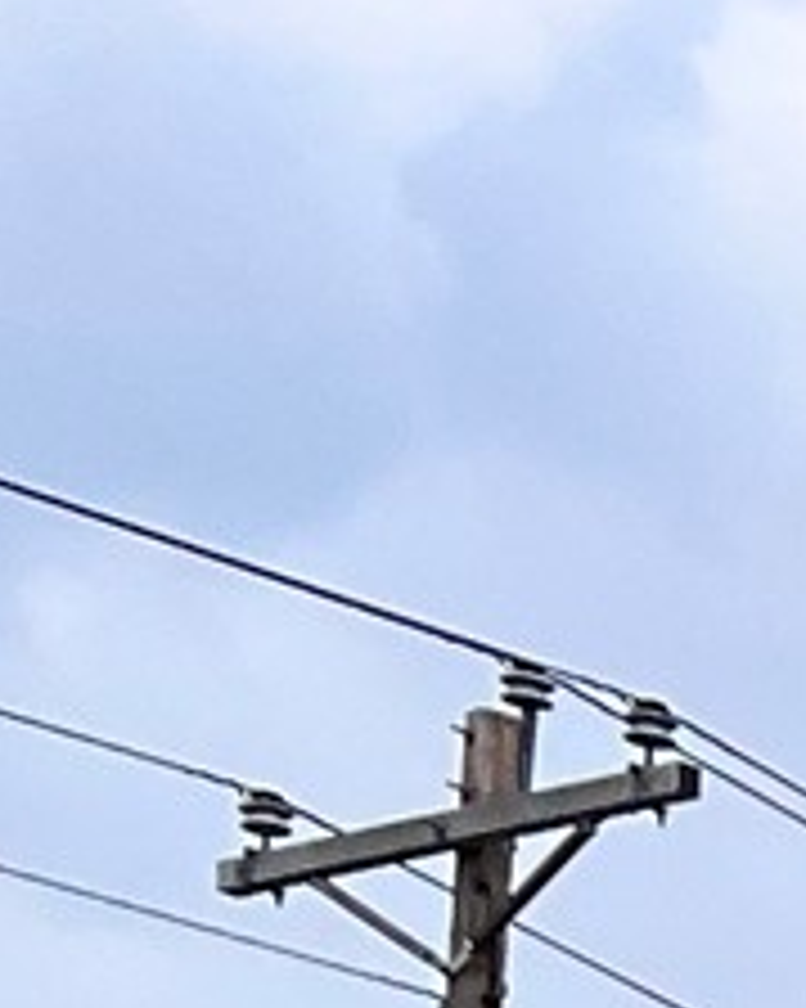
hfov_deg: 5.2
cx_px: 4138
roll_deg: +0.0
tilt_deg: +0.8
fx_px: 6923
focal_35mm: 232
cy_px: 3114
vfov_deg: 7.3
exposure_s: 1/5882
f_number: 1.5
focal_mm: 5.7
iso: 50
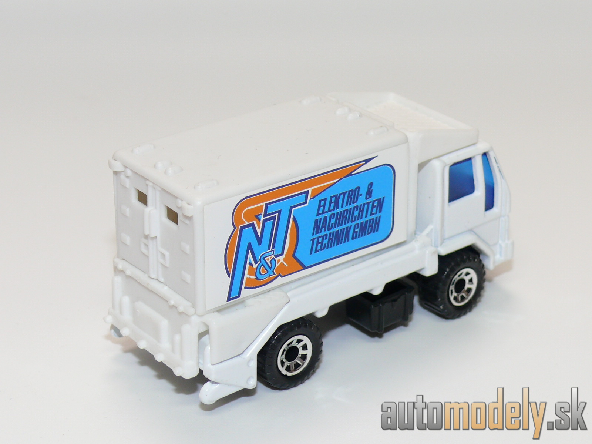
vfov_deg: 16.4
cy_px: 222
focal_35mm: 90
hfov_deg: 21.8
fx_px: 1539
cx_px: 296
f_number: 4
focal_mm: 12.6
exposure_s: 1/30
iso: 100
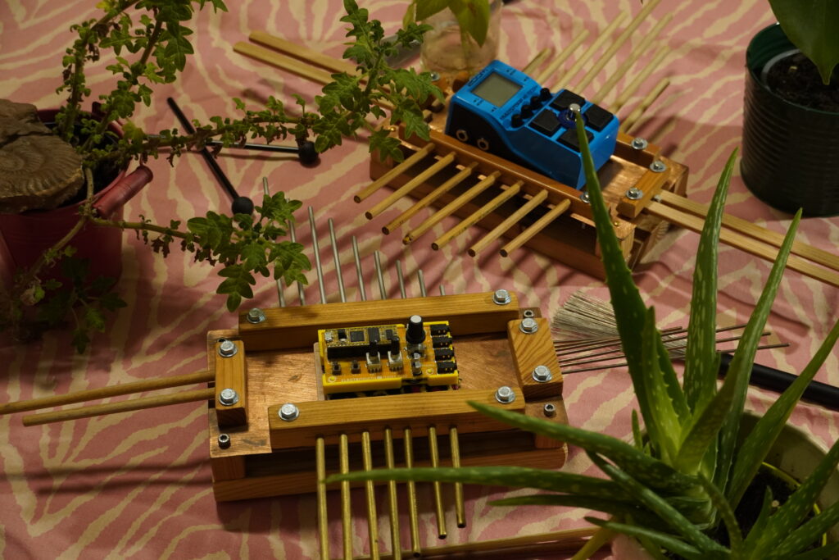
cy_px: 280
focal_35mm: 64
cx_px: 420
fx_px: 1503
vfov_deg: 21.1
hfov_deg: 31.2
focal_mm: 43
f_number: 5
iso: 1600
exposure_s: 1/50
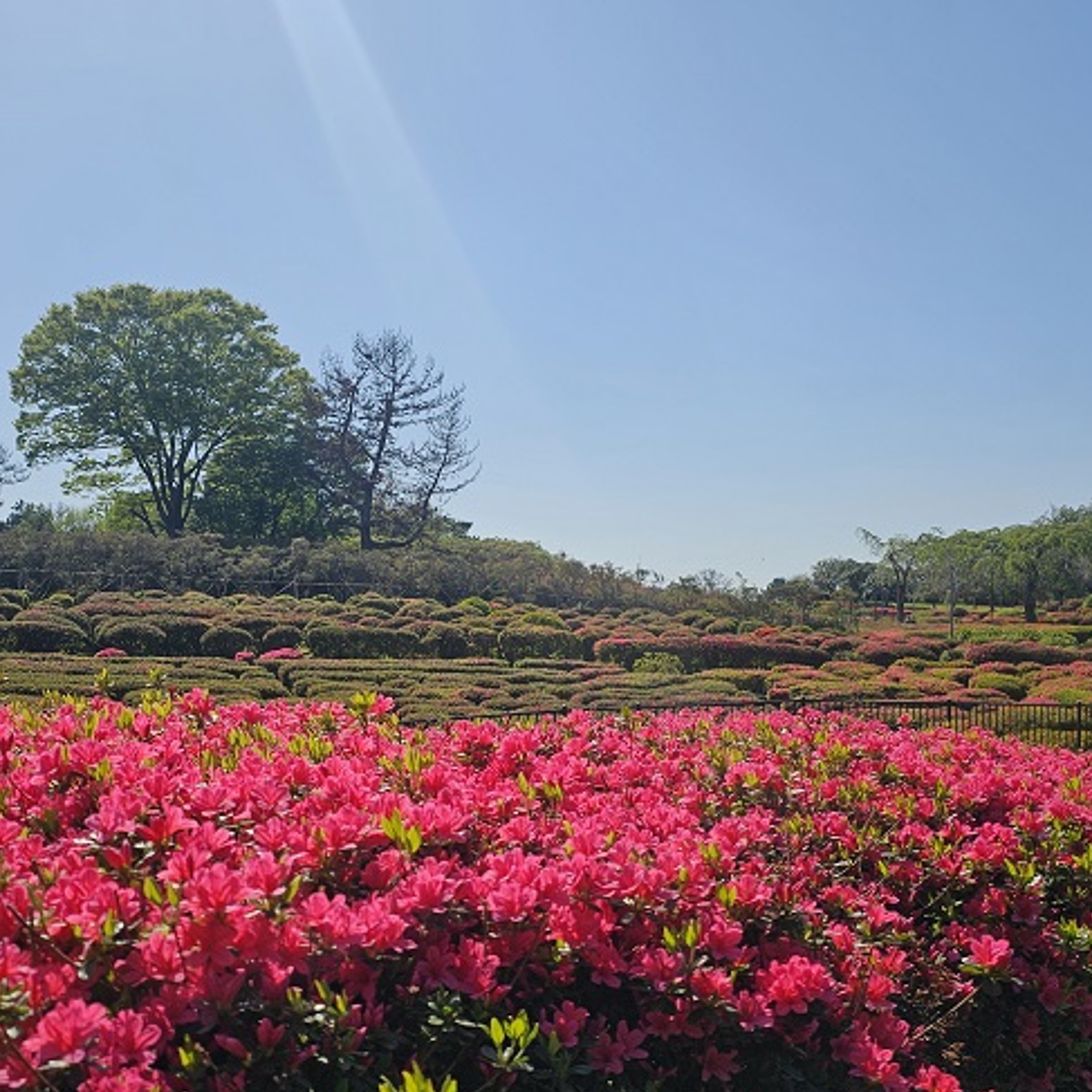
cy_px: 651
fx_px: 1213
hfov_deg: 48.1
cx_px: 425
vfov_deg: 48.2
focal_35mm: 34
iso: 12
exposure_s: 1/1718
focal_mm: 6.3
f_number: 1.7
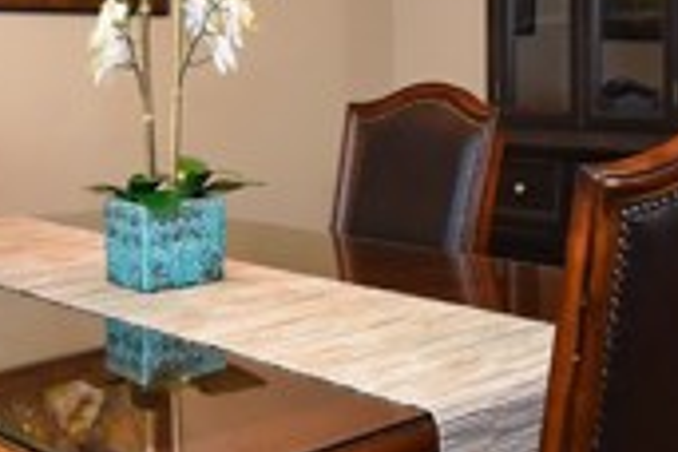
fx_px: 1055
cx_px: 480
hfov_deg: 35.1
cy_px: 38
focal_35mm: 56
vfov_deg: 23.5
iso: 640
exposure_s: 1/13
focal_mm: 10
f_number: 8
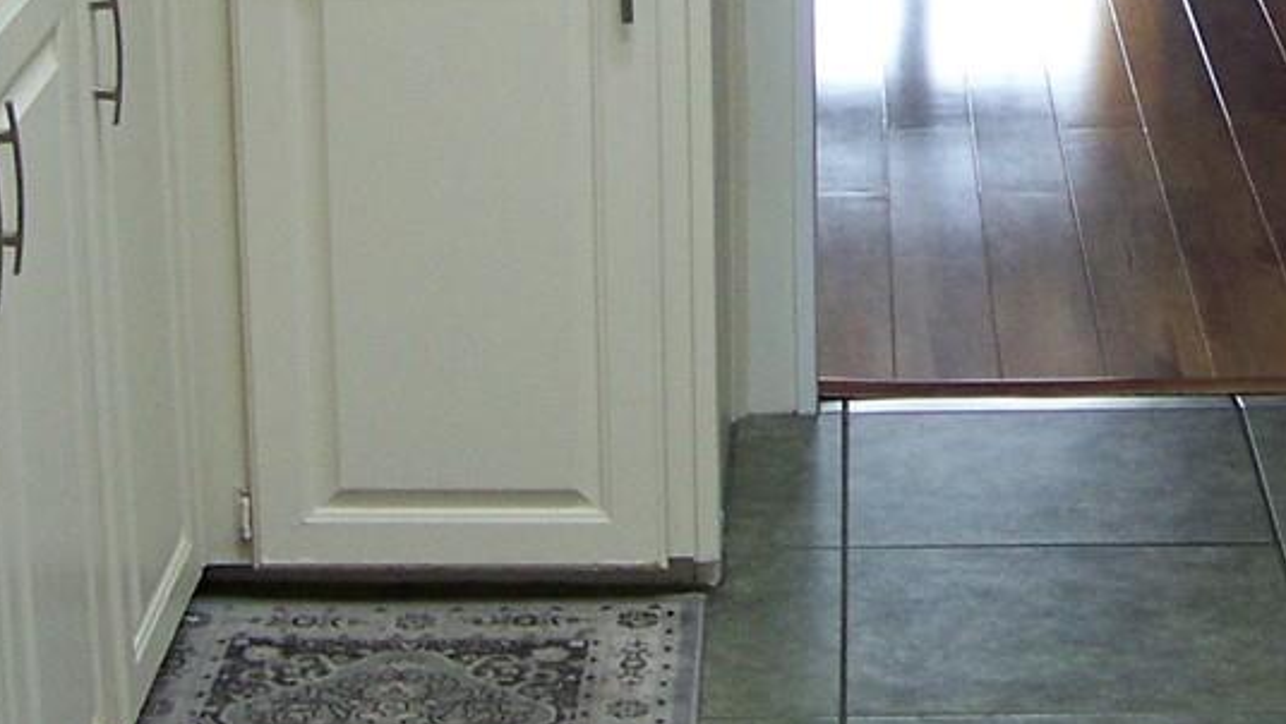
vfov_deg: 10.2
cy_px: -185
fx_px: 3991
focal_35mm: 117
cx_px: 1096
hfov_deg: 18.1
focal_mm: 5.85
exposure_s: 1/30
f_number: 2.8
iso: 100
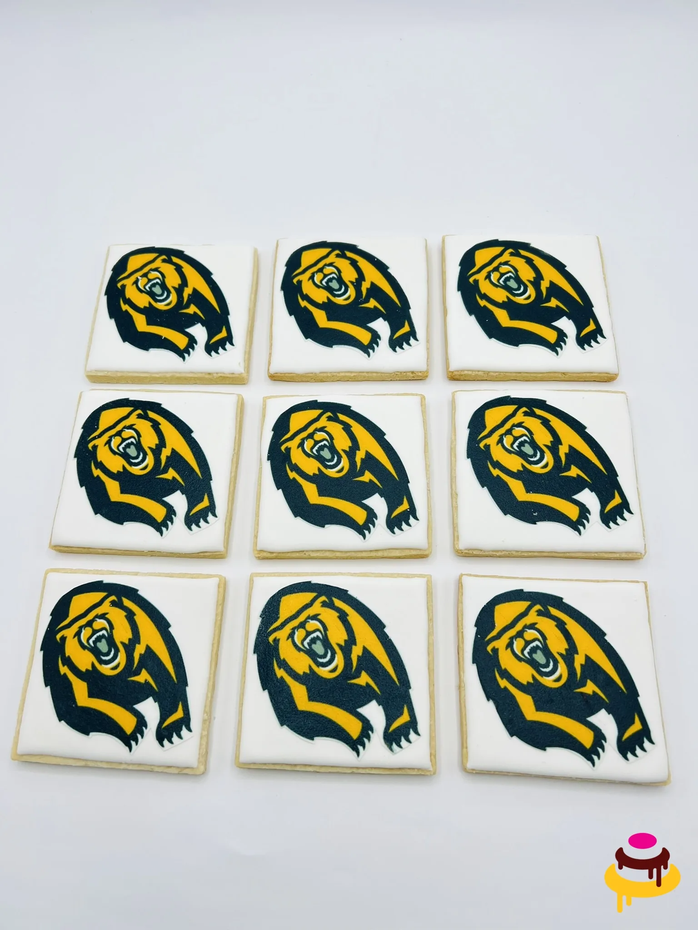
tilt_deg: -68.9
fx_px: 699
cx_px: 349
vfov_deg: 67.3
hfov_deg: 53.1
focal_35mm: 26
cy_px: 465
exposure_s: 1/1449
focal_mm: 5.7
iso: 50
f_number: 1.5
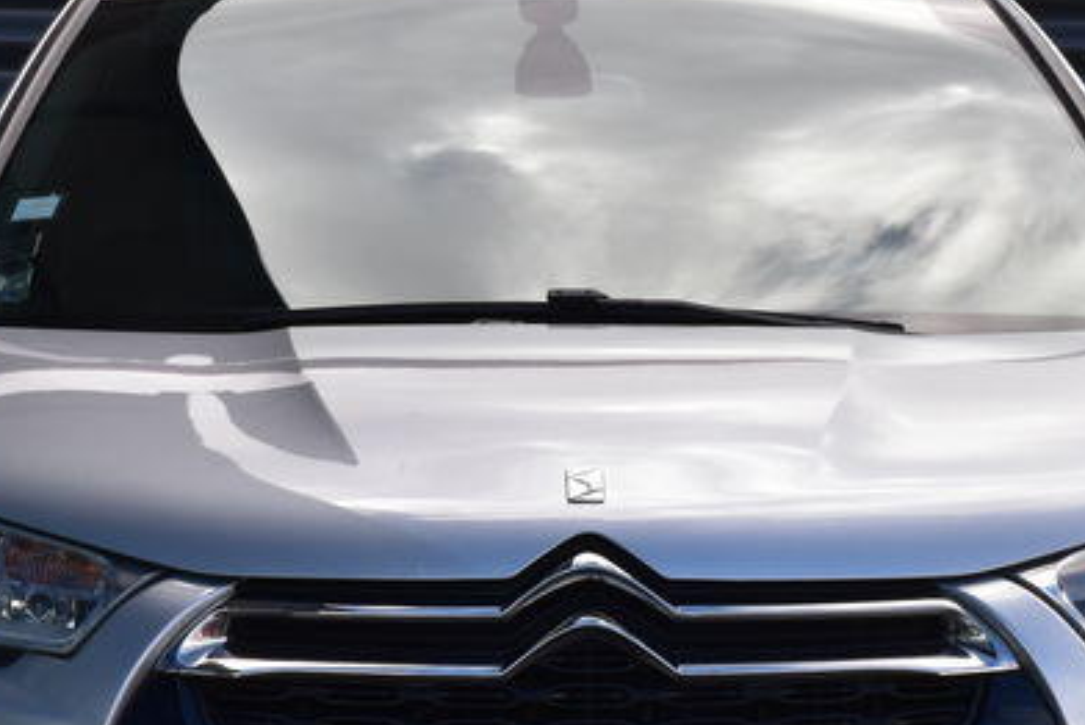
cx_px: 681
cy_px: 616
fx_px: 7148
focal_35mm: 237
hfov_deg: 8.7
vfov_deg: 5.8
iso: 400
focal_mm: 62
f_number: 10
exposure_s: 1/250
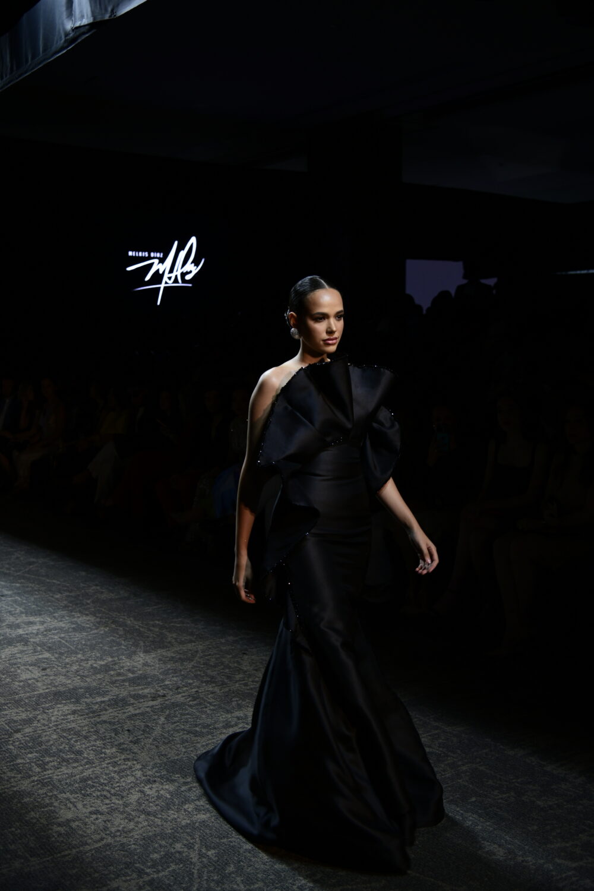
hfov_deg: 35.1
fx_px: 940
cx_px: 297
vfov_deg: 50.7
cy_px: 446
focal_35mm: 38
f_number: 4
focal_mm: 38
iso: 800
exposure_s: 1/200
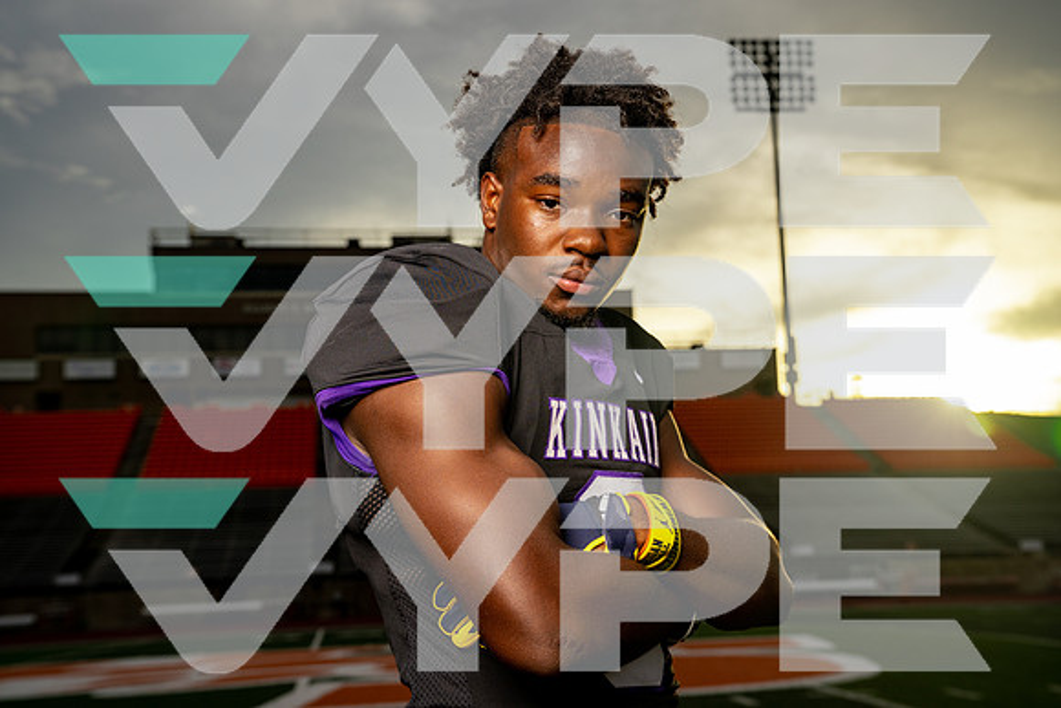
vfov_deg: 28.1
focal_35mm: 48
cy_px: 354
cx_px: 530
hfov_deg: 41.1
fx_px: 1415
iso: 200
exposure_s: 1/500
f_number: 5.6
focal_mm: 48
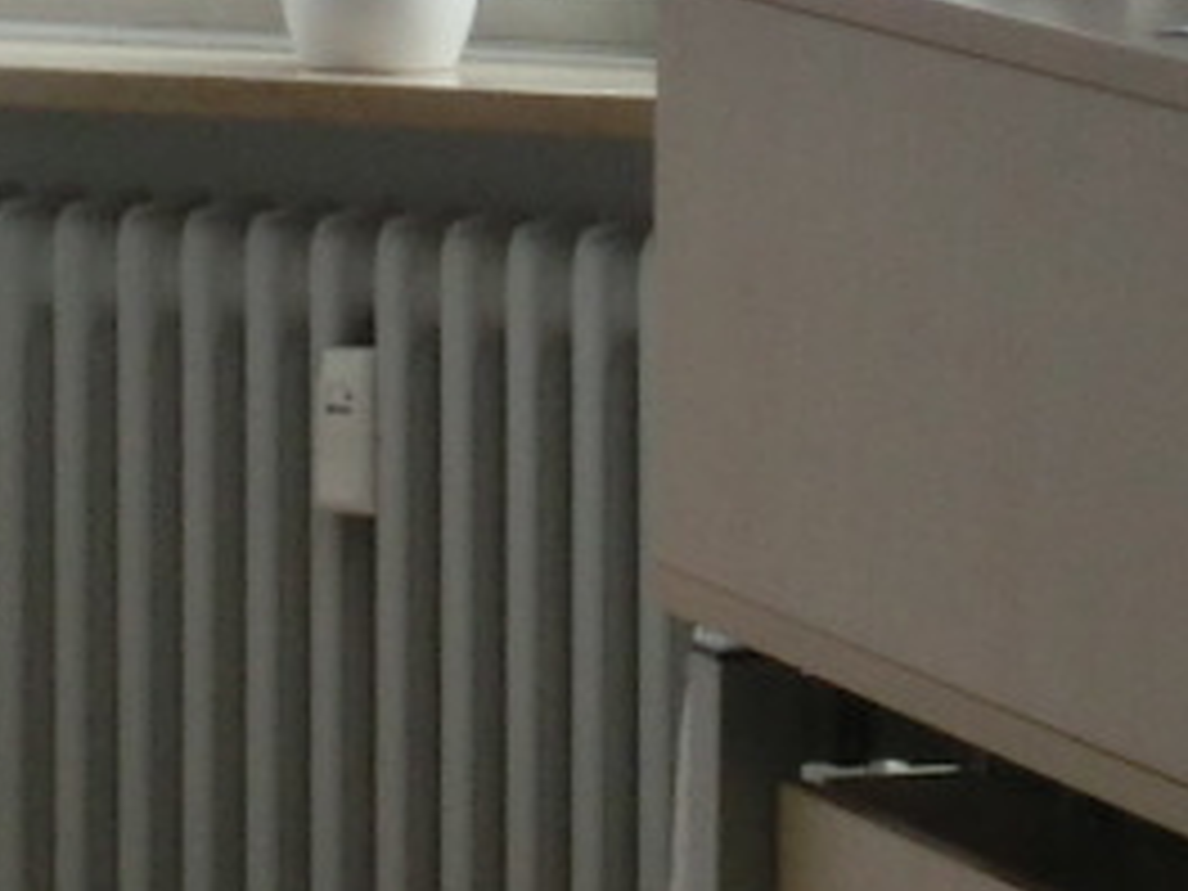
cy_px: -68
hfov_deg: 6.4
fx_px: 10639
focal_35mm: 310
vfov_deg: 4.8
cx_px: 549
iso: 80
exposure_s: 1/160
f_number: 4.2
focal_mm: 7
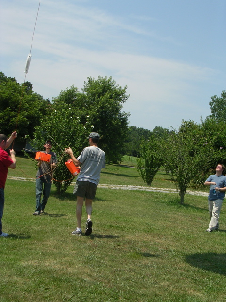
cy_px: 151
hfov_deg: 24.4
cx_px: 113
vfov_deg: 32.2
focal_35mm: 60
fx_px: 522
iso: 50
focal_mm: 9.1
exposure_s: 1/842
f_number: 3.4
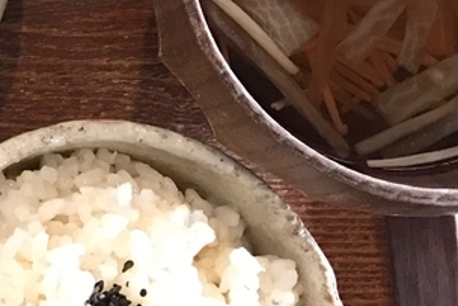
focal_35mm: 115
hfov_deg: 15.9
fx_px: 1464
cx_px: -286
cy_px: -101
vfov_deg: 11.6
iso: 100
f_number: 1.8
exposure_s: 1/17
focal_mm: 3.99
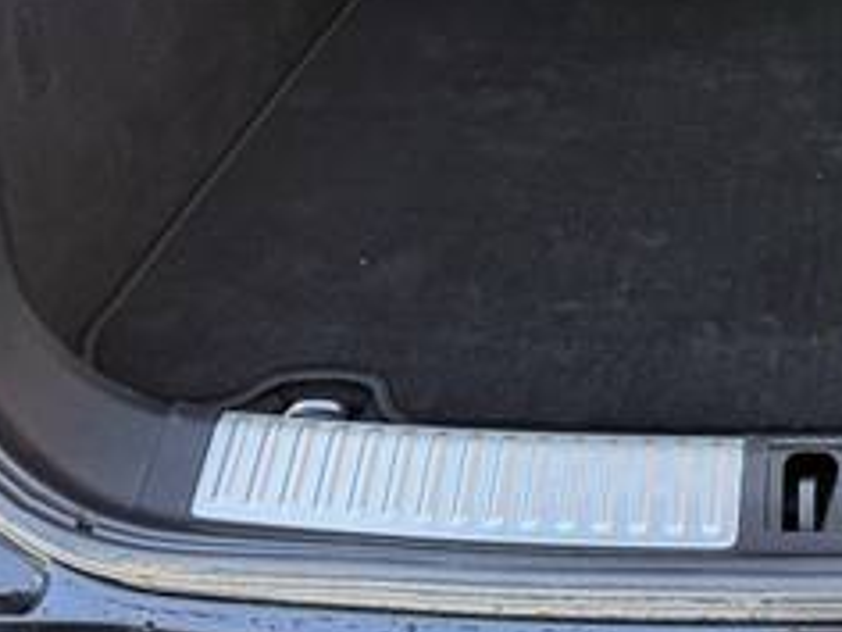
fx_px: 1581
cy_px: -136
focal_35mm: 65
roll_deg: -1.6
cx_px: 874
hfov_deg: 27.8
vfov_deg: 21.0
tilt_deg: -19.0
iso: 200
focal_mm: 6.76
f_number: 1.78
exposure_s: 1/205
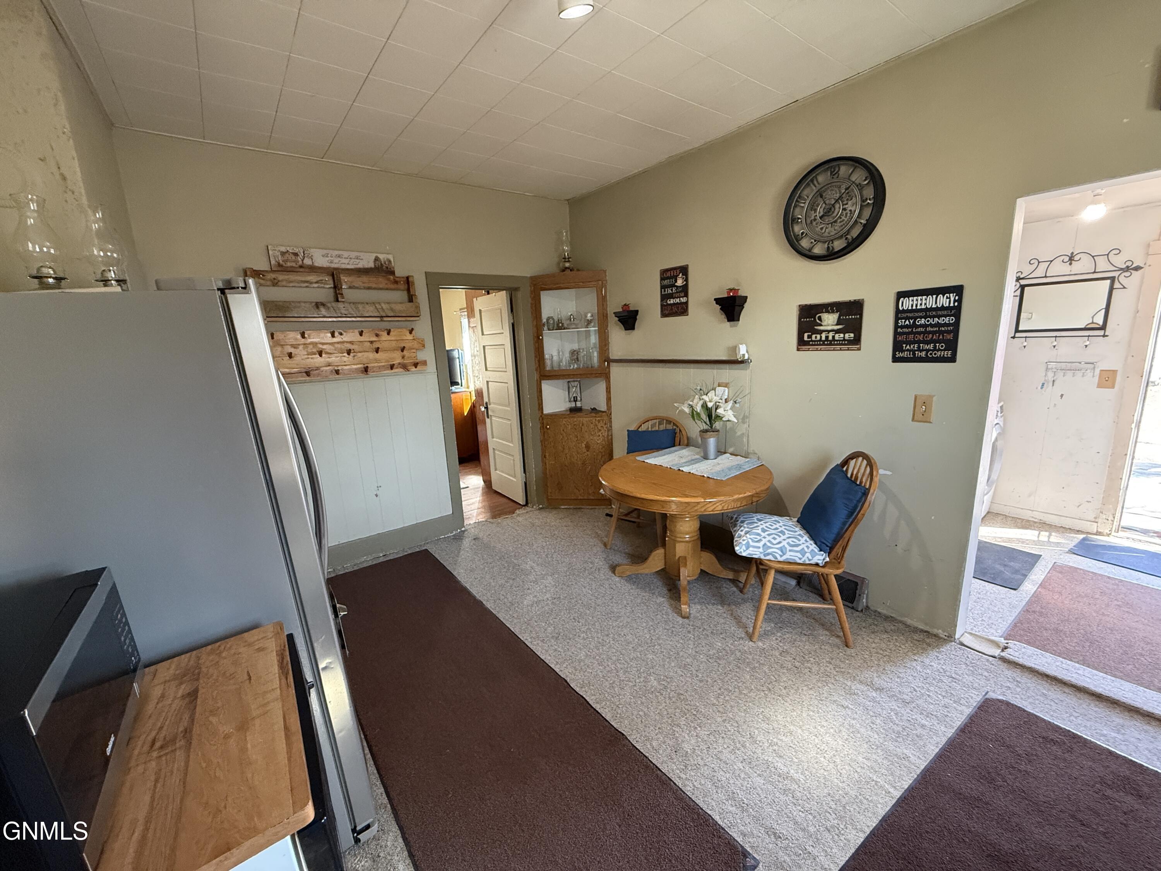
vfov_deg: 85.7
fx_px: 470
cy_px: 436
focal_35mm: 14
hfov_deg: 102.1
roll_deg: +2.6
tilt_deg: -11.9
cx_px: 580
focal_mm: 2.22
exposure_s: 1/60
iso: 500
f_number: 2.2
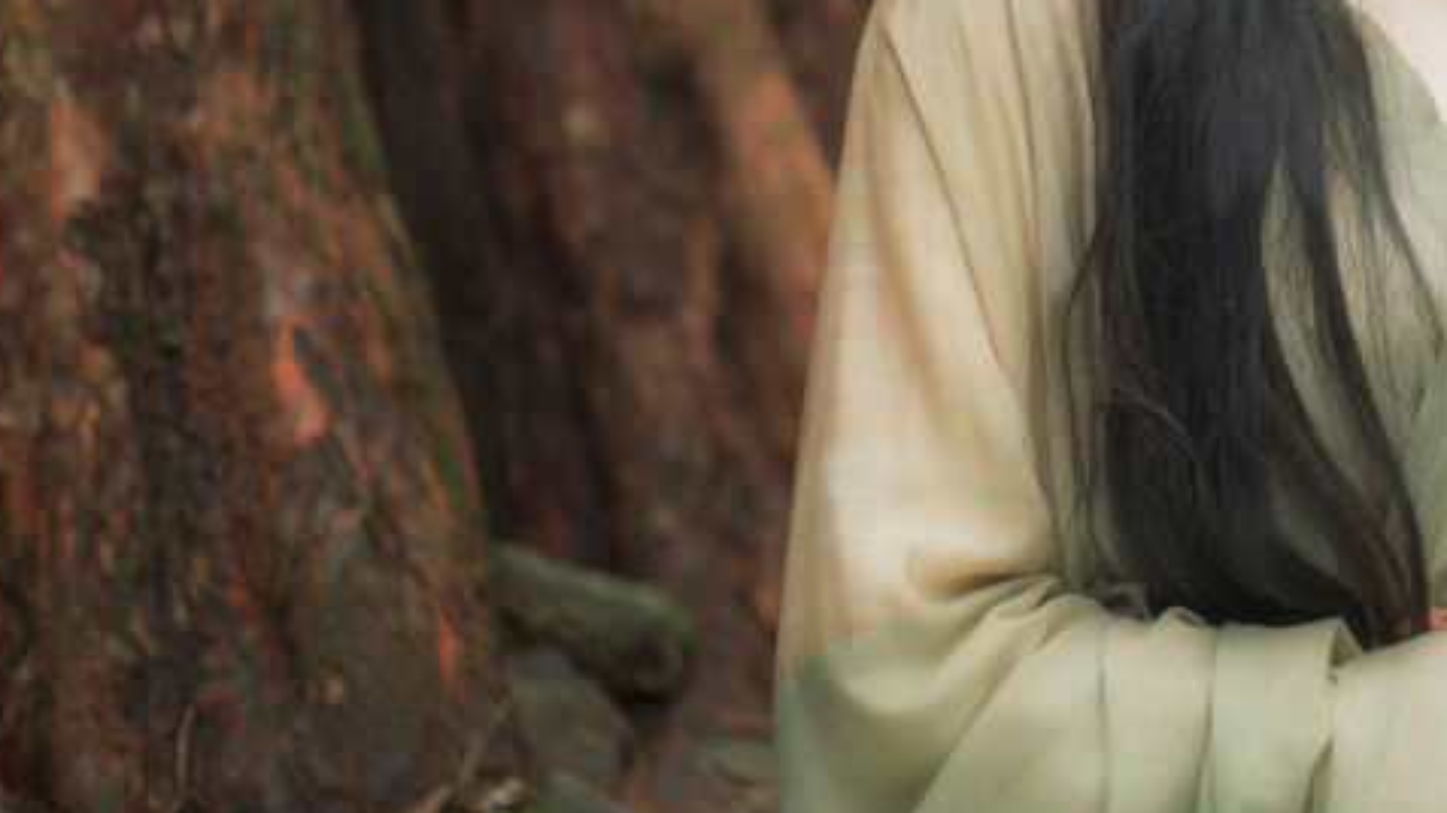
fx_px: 4334
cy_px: -79
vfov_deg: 10.6
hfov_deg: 18.4
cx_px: 1499
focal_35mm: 113
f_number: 1.4
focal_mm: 50
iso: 500
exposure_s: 1/100
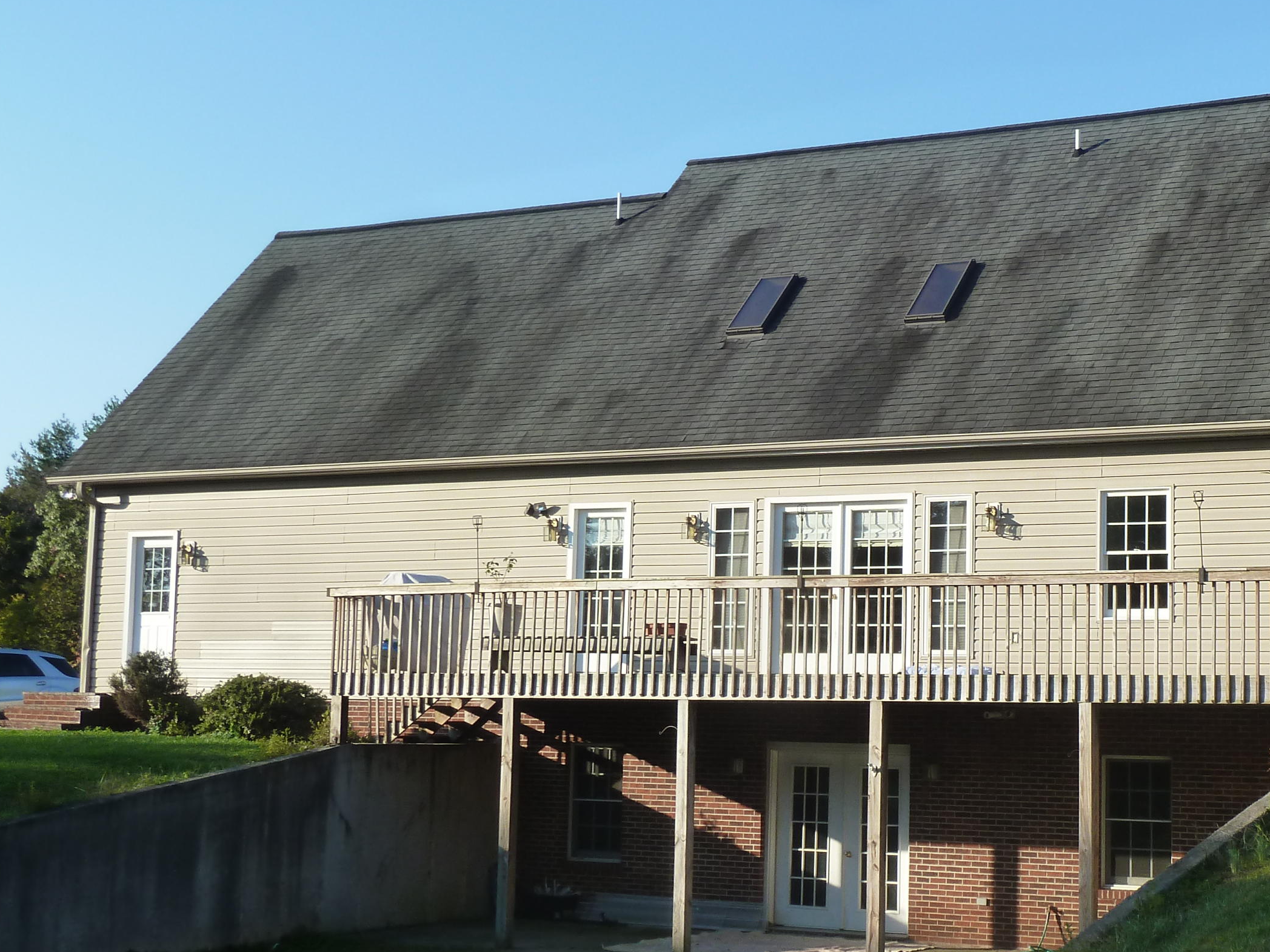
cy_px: 494
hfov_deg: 30.4
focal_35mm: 63
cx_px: 872
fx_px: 2311
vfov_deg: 23.3
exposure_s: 1/320
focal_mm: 7.3
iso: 125
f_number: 4
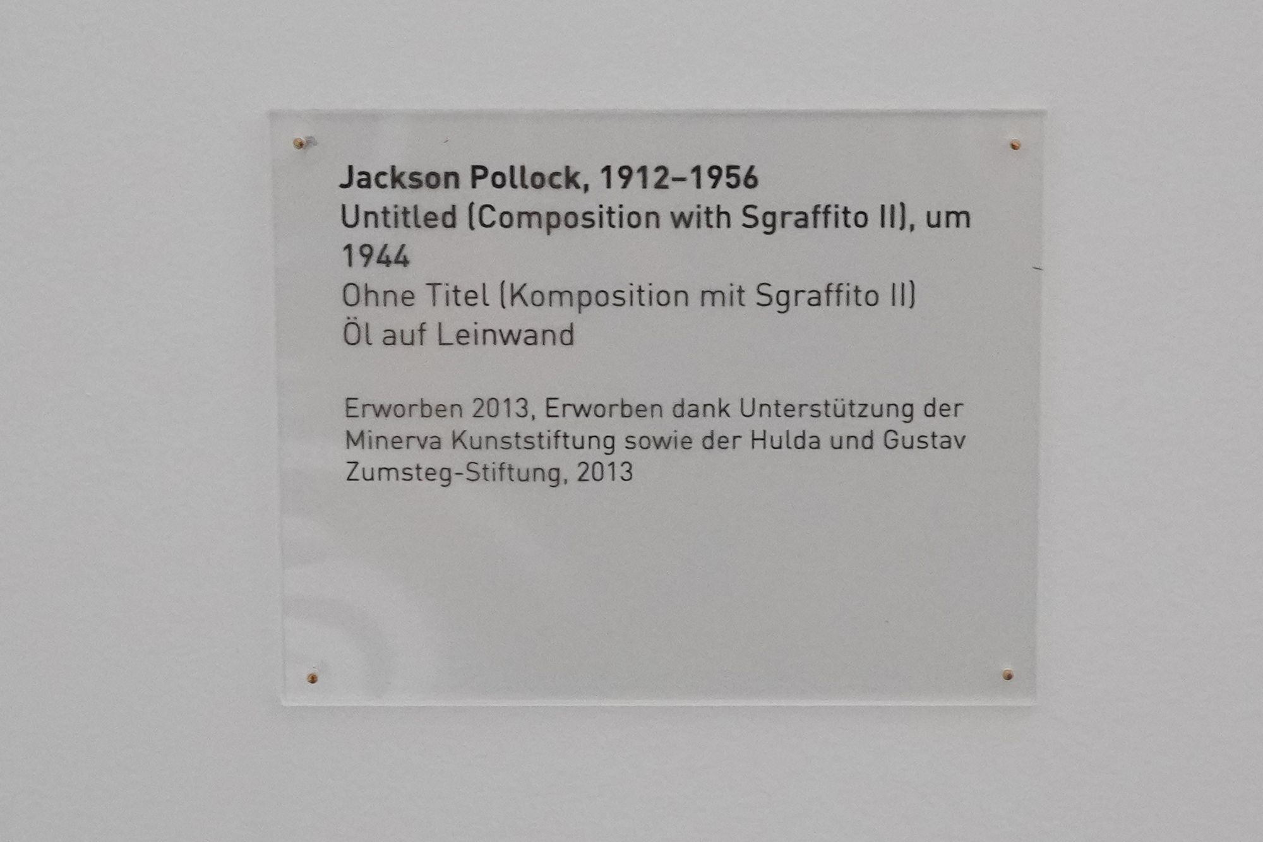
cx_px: 632
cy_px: 421
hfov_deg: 73.7
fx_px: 842
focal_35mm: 24
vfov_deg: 53.1
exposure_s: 1/80
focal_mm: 24
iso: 3200
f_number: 7.1
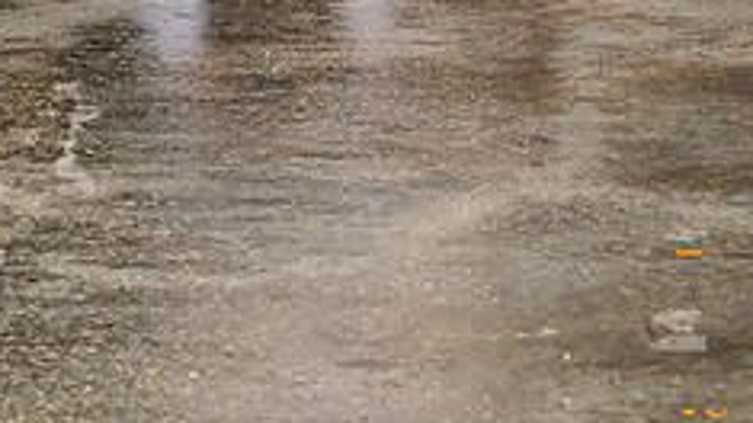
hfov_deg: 11.9
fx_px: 3613
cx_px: 320
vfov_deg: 6.5
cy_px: -481
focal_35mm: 181
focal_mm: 70
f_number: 6.3
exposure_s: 1/125
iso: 1000
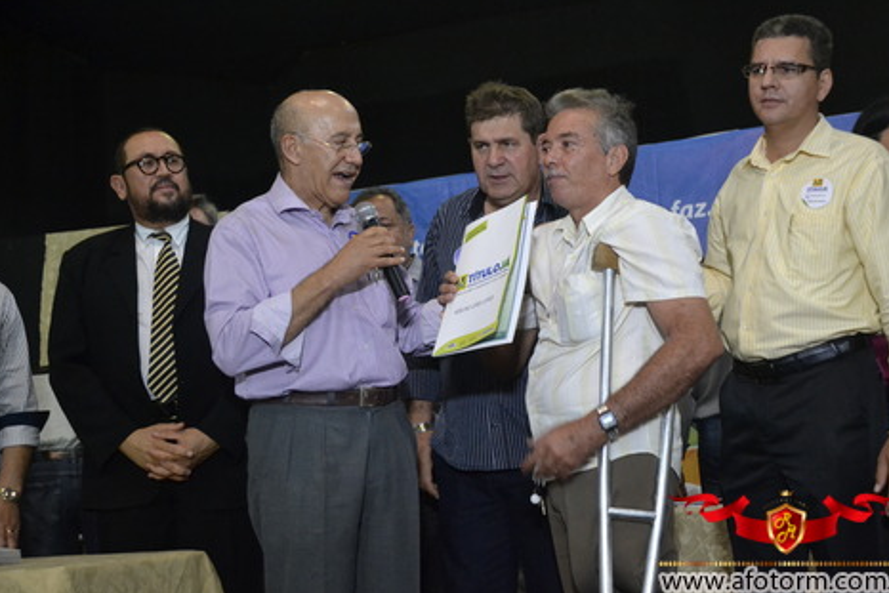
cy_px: 305
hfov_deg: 38.9
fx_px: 1260
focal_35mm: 51
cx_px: 463
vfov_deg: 26.5
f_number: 4.2
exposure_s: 1/60
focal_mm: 32
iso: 2500
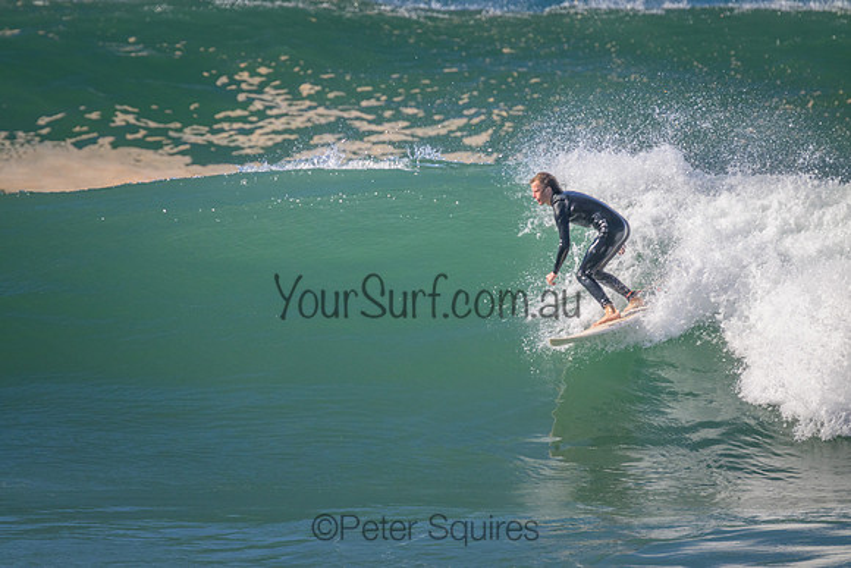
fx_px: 18915
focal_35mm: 800
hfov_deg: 2.6
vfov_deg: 1.7
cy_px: 284
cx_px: 426
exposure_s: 1/2000
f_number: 11
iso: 1400
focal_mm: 800
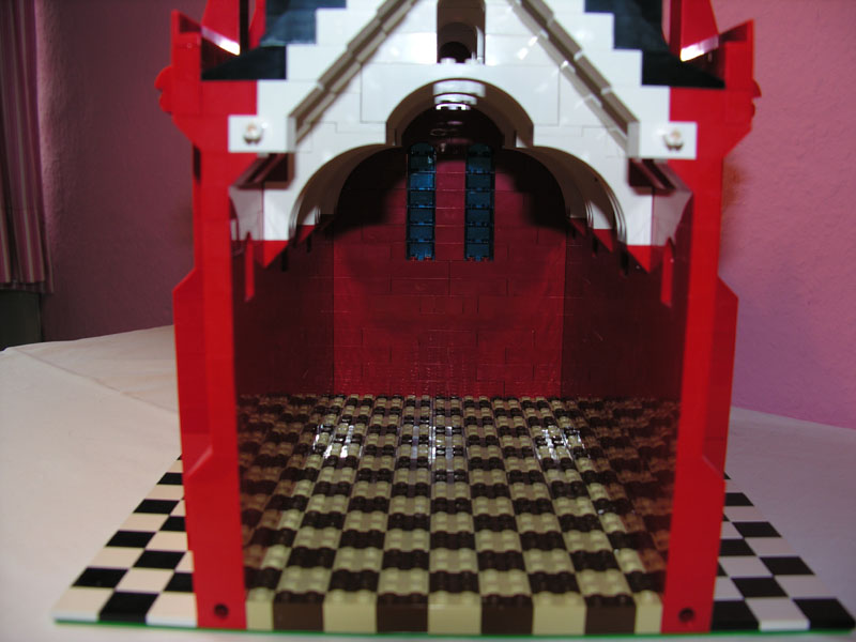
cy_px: 321
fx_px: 865
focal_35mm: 35
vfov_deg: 40.7
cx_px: 428
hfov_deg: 52.6
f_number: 2.8
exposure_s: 1/60.1
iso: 50
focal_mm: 8.9
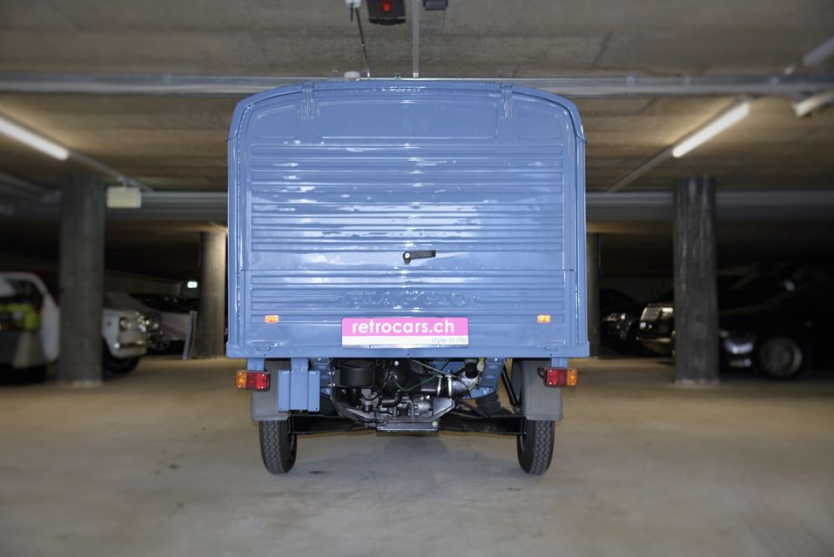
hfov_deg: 54.4
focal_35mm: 35
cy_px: 278
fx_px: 811
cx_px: 417
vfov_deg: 37.9
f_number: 4
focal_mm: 35
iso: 400
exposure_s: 1/60
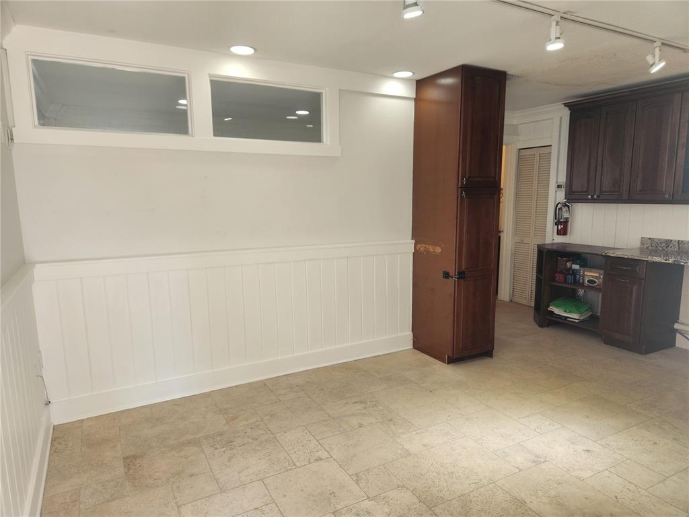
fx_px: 458
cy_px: 258
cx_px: 344
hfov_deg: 73.9
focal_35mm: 23
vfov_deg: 58.9
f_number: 1.8
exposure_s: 1/120
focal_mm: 5.4
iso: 64
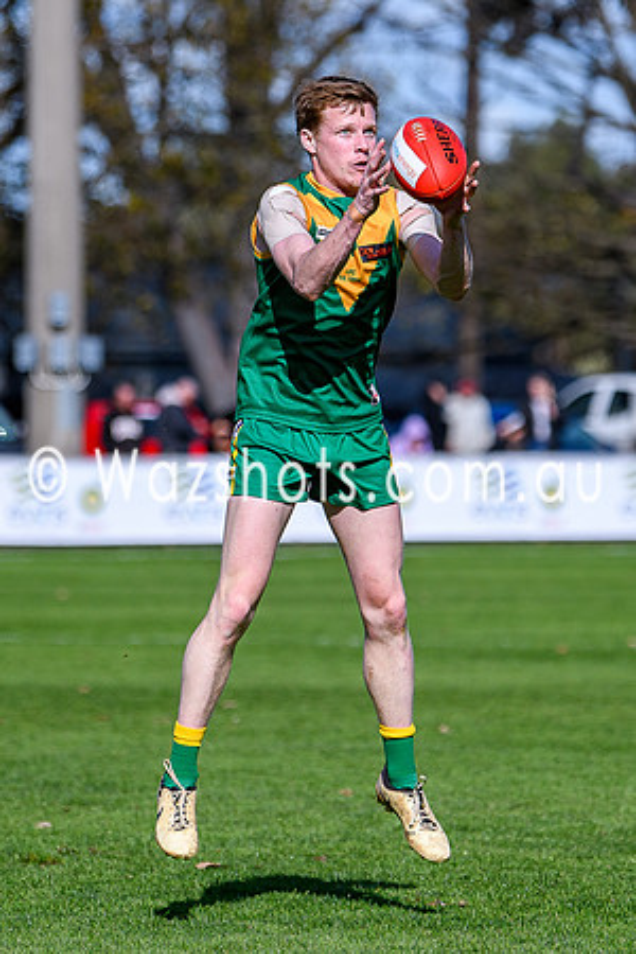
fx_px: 11596
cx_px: 497
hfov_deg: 3.1
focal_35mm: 438
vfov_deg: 4.7
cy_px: 452
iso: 140
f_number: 2.8
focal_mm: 150
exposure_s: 1/4000
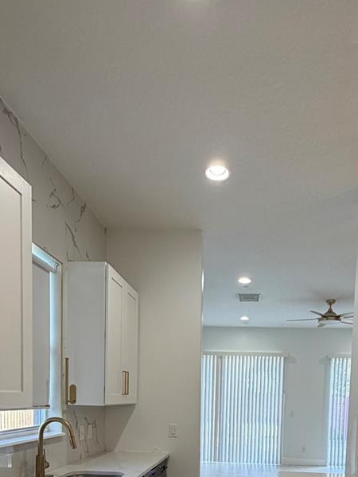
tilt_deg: -2.4
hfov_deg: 49.4
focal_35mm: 28
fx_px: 386
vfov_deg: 55.7
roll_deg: -1.3
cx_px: 219
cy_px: 421
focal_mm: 2.22
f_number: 2.2
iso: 250
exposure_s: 1/120
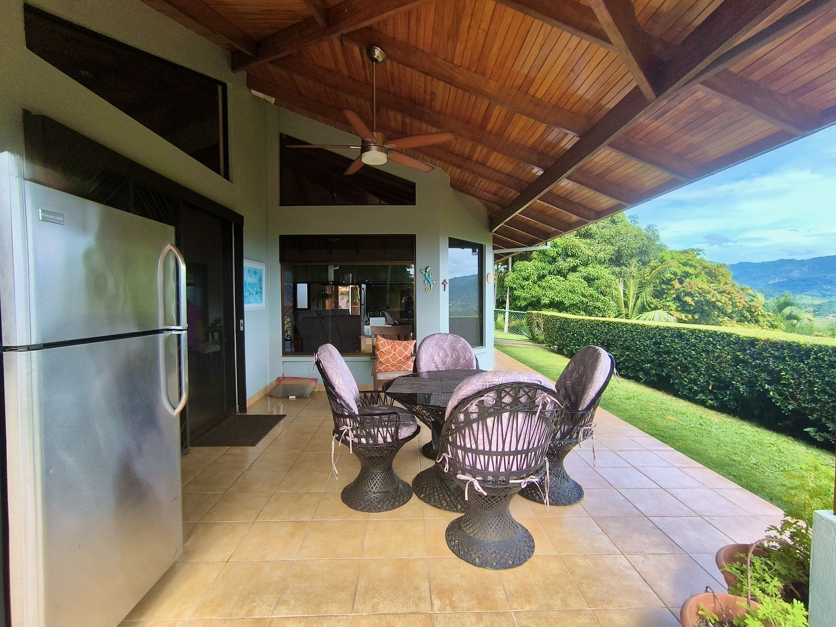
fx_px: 386
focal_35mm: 16
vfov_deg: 78.1
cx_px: 418
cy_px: 314
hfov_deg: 94.5
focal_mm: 1.65
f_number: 2.2
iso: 50
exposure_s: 1/590
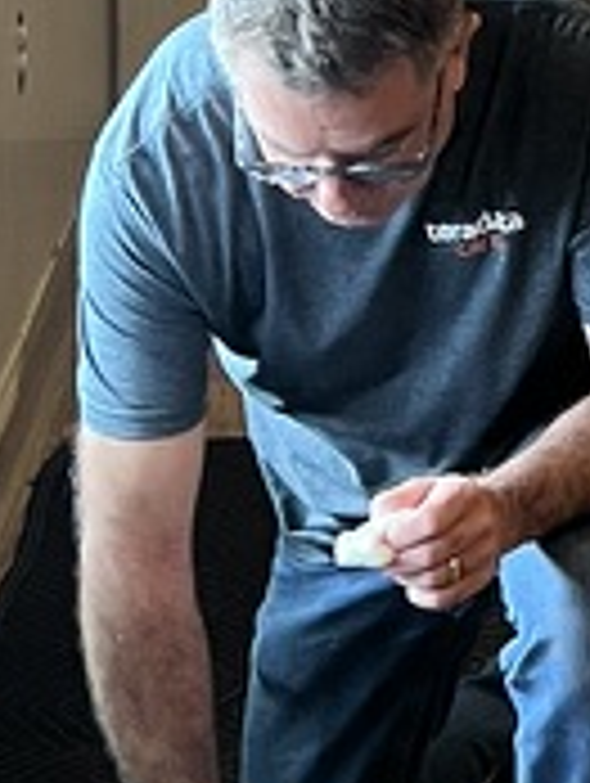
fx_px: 3469
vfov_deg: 12.7
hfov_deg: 9.5
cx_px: 811
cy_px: -14
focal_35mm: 153
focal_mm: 5.7
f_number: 1.5
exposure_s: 1/60
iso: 160
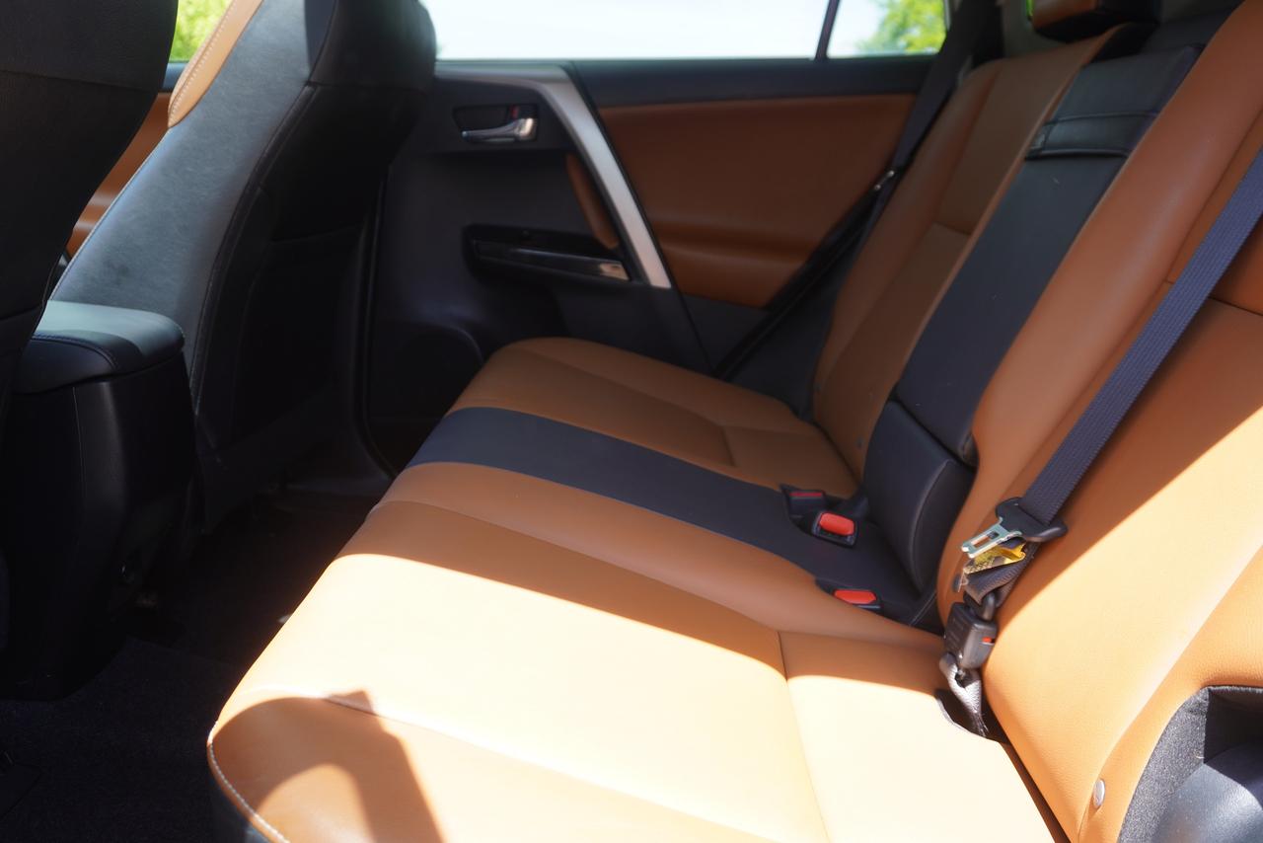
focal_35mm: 28
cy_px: 422
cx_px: 632
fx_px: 1000
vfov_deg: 45.7
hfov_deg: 64.5
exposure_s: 1/60
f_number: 4
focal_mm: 19
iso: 100
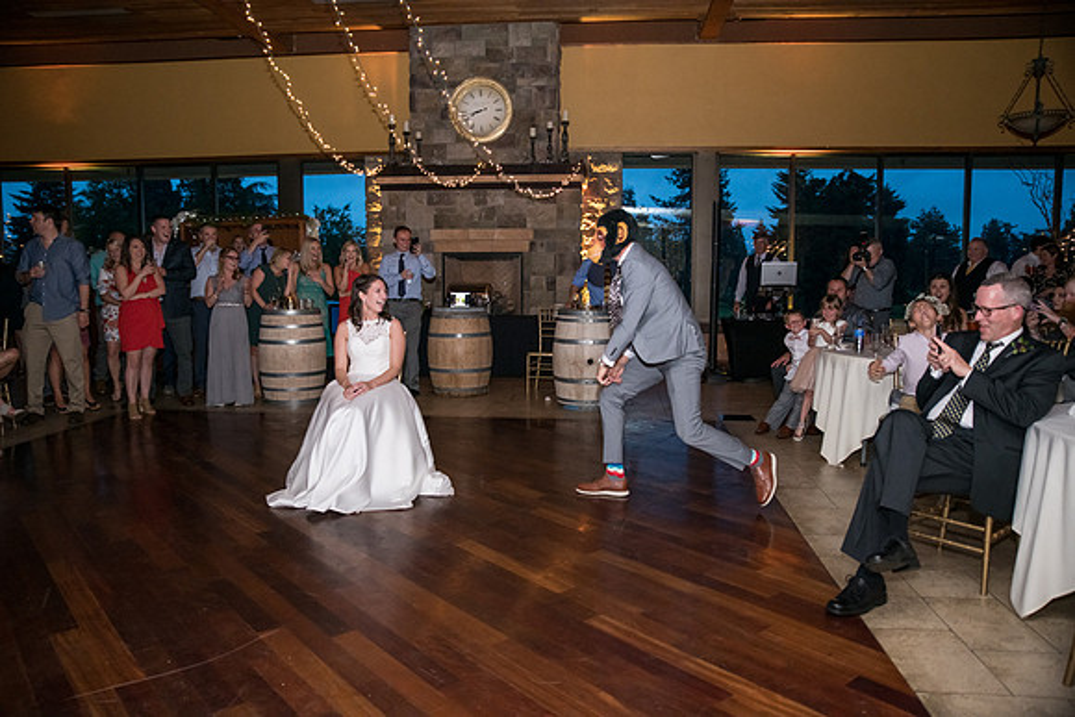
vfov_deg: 49.6
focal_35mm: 26
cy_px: 358
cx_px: 538
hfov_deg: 69.4
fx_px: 777
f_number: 3.5
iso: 1600
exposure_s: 1/320
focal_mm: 26
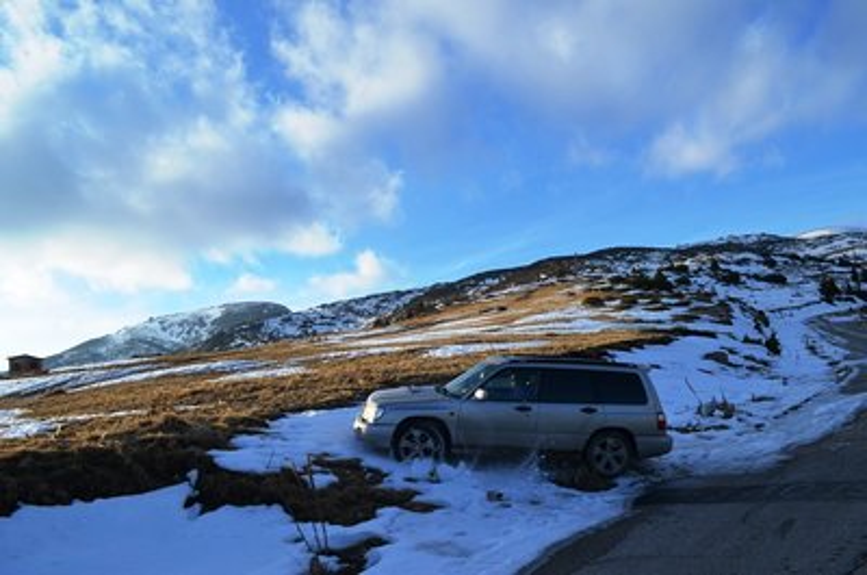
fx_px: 649
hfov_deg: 67.5
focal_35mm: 27
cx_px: 434
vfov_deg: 47.7
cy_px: 288
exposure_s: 1/250
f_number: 8
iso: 125
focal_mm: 18
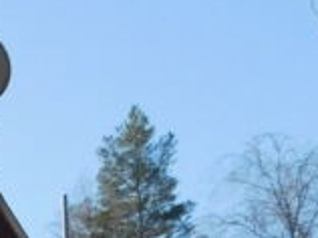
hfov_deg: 11.8
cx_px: -417
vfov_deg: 9.7
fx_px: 1284
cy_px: 506
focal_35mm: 140
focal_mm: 4
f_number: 3
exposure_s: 1/1000
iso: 125
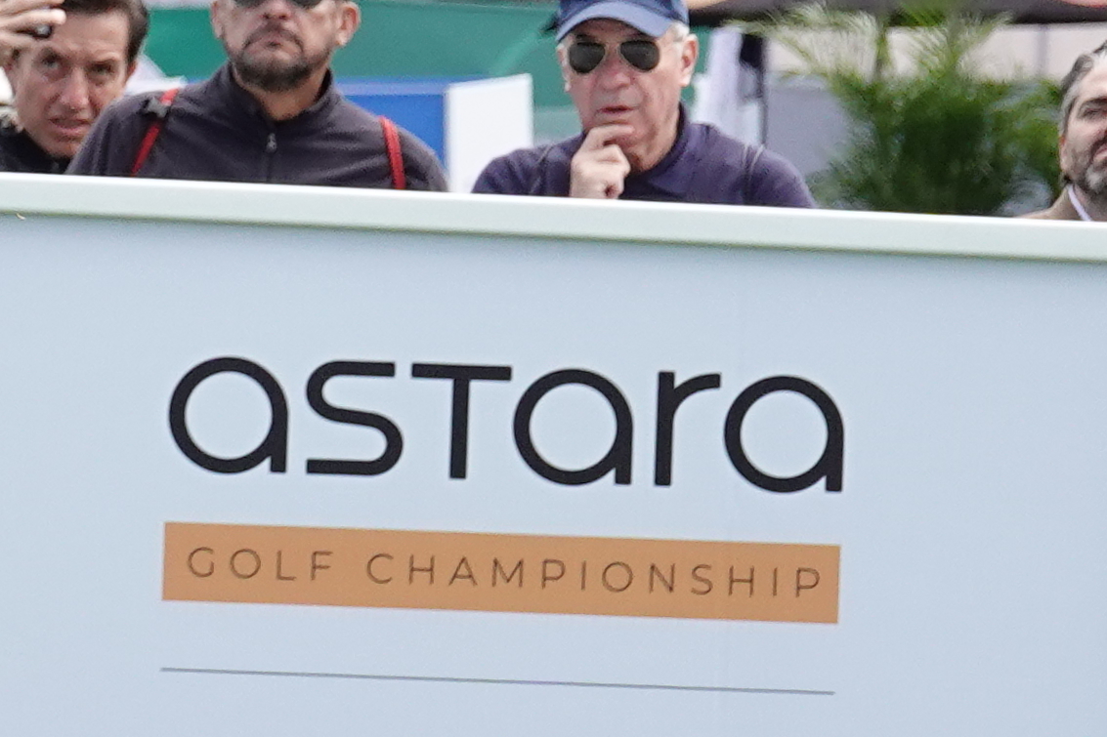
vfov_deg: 1.3
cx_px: -442
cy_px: -451
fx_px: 31789
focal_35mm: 1034
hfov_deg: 2.0
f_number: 4
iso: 320
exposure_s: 1/1000
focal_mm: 78.39
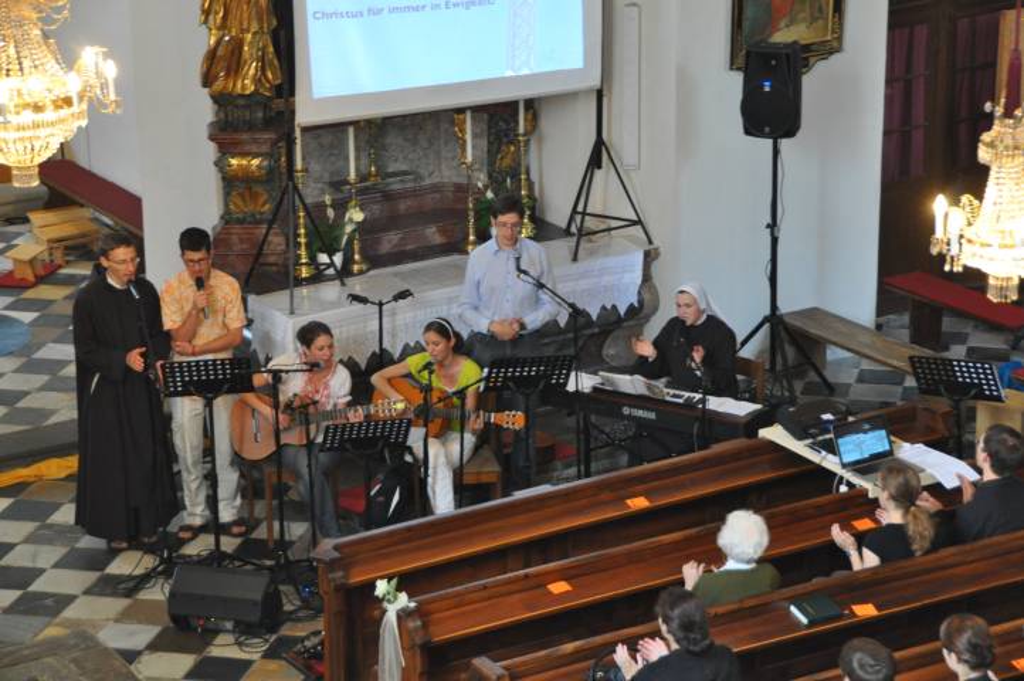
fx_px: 2771
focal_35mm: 98
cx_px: 512
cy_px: 340
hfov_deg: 20.9
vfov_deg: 14.0
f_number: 5
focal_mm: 65
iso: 1600
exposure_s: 1/50
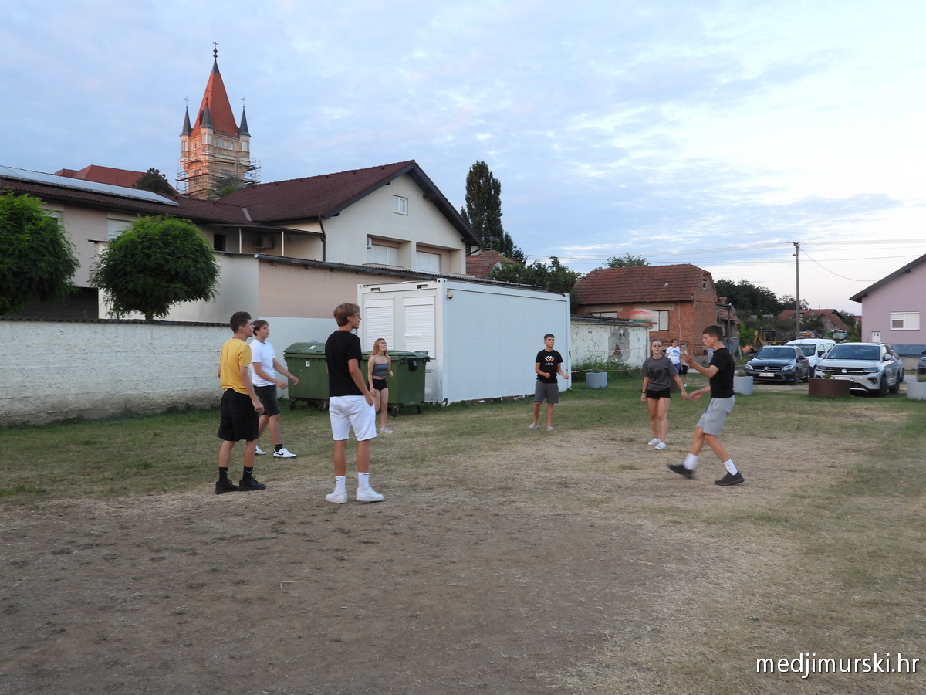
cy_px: 348
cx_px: 463
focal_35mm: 30
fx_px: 803
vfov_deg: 46.8
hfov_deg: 60.0
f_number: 3.2
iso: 100
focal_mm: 5.4
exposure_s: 1/50
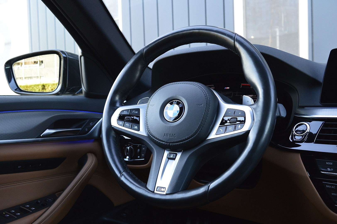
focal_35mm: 36
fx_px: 337
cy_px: 112
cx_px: 168
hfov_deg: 53.2
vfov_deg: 36.8
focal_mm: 24
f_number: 7.1
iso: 800
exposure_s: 1/60
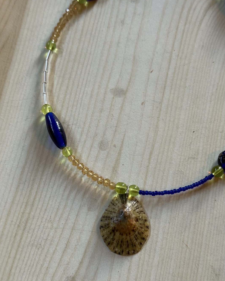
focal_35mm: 51
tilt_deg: -73.6
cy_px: 147
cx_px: 114
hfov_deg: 29.7
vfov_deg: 36.7
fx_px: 425
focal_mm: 6.76
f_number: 1.78
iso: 200
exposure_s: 1/60
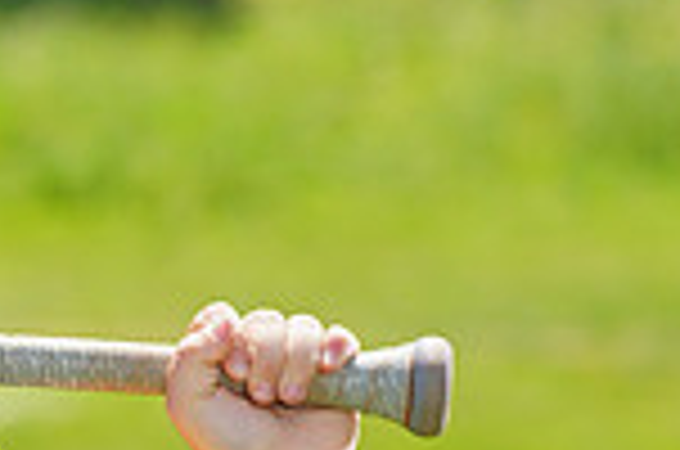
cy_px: 551
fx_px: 12271
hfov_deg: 3.2
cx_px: -585
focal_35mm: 651
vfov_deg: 2.1
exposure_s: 1/250
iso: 100
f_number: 7.1
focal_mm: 169
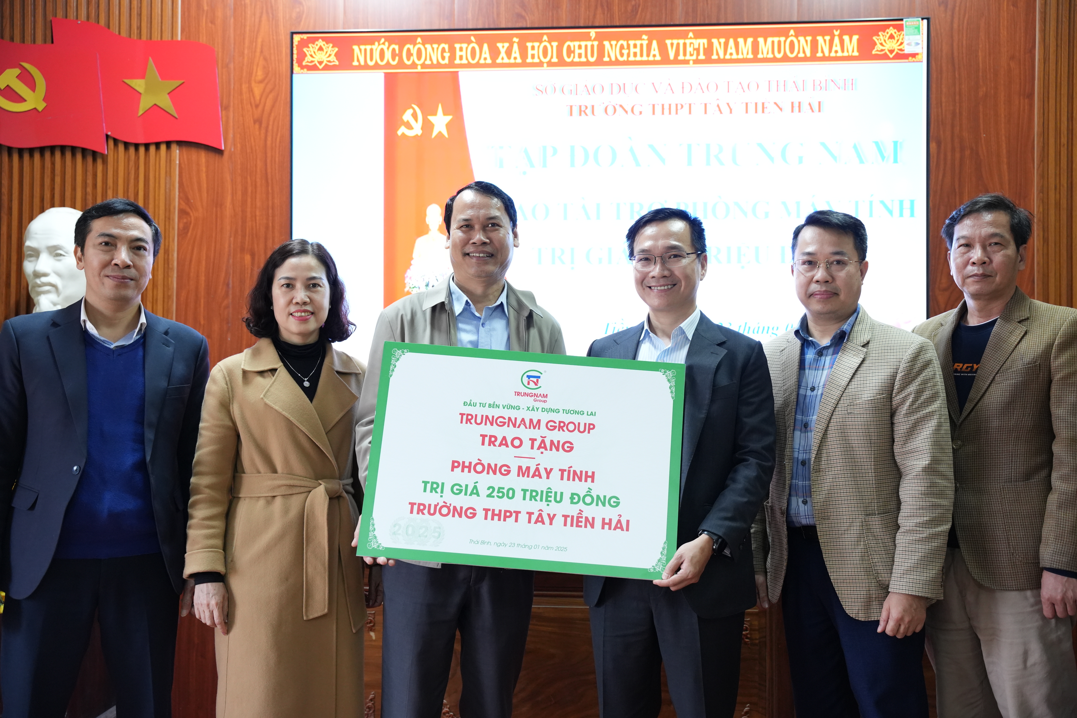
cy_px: 359
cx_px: 538
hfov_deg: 47.7
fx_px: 1218
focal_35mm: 41
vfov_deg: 32.9
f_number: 3.5
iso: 3200
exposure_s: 1/125
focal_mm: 40.7
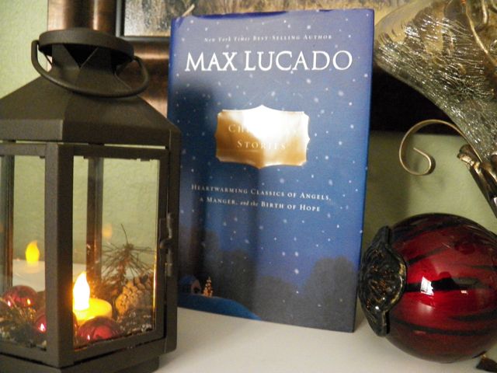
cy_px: 186
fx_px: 402
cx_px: 248
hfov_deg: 63.4
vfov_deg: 49.7
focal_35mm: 28
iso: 1600
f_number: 2.8
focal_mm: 4.9
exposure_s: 1/15
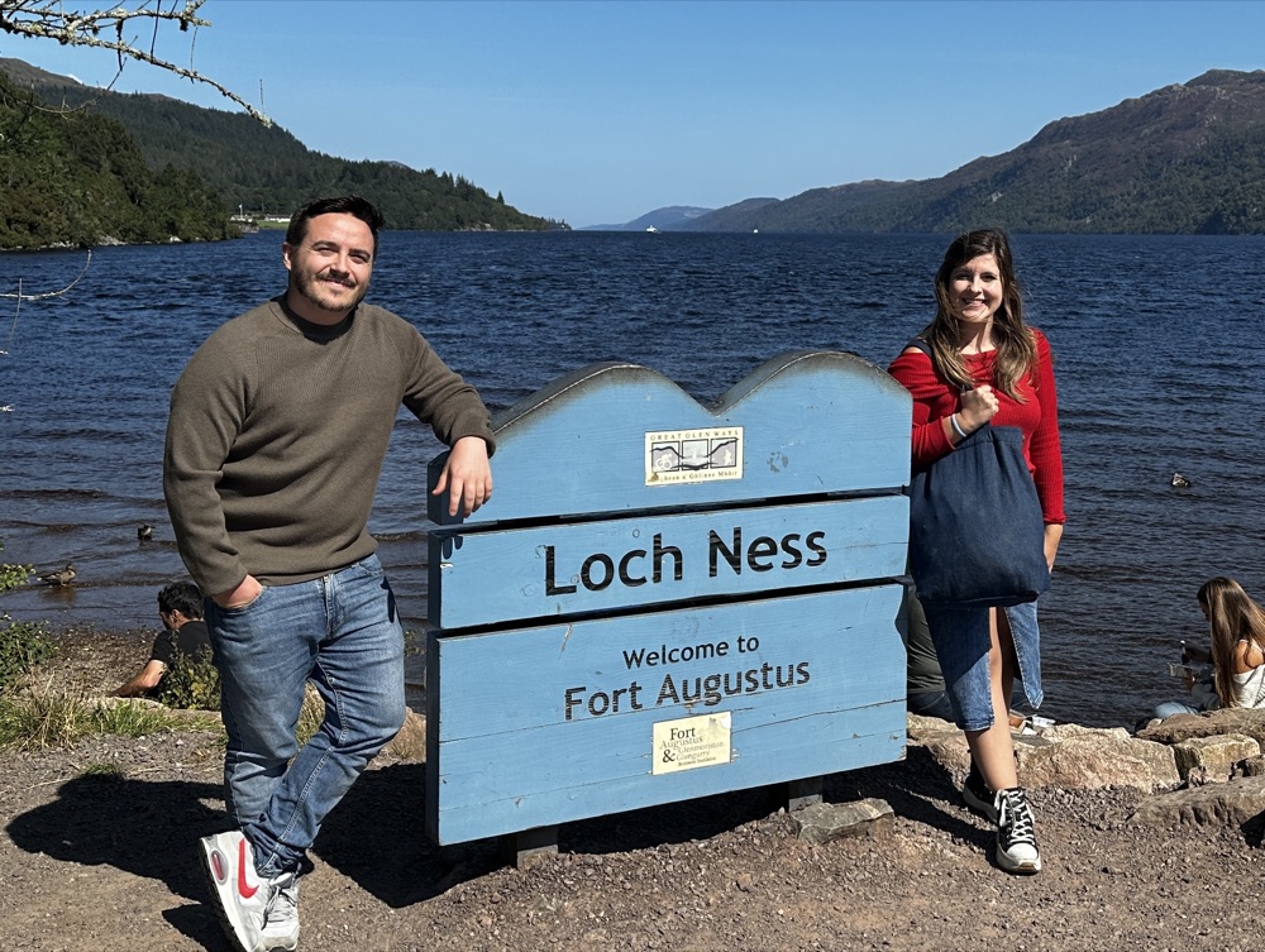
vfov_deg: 56.9
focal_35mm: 24
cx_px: 632
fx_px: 878
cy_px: 476
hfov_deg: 71.5
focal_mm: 6.86
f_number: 1.78
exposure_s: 1/5000
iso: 80
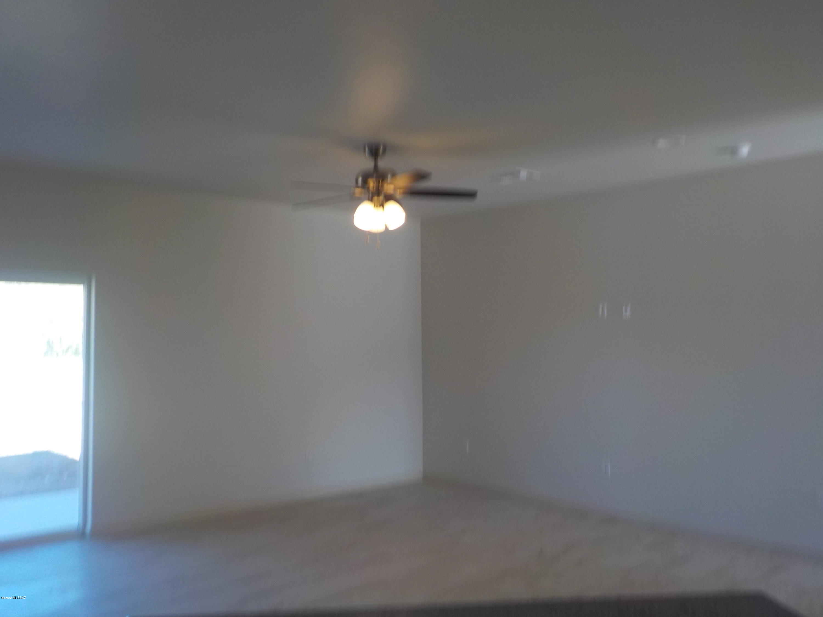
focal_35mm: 30
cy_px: 308
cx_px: 412
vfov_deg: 46.8
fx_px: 713
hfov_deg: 60.0
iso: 125
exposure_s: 1/60
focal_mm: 4.1
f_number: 3.3
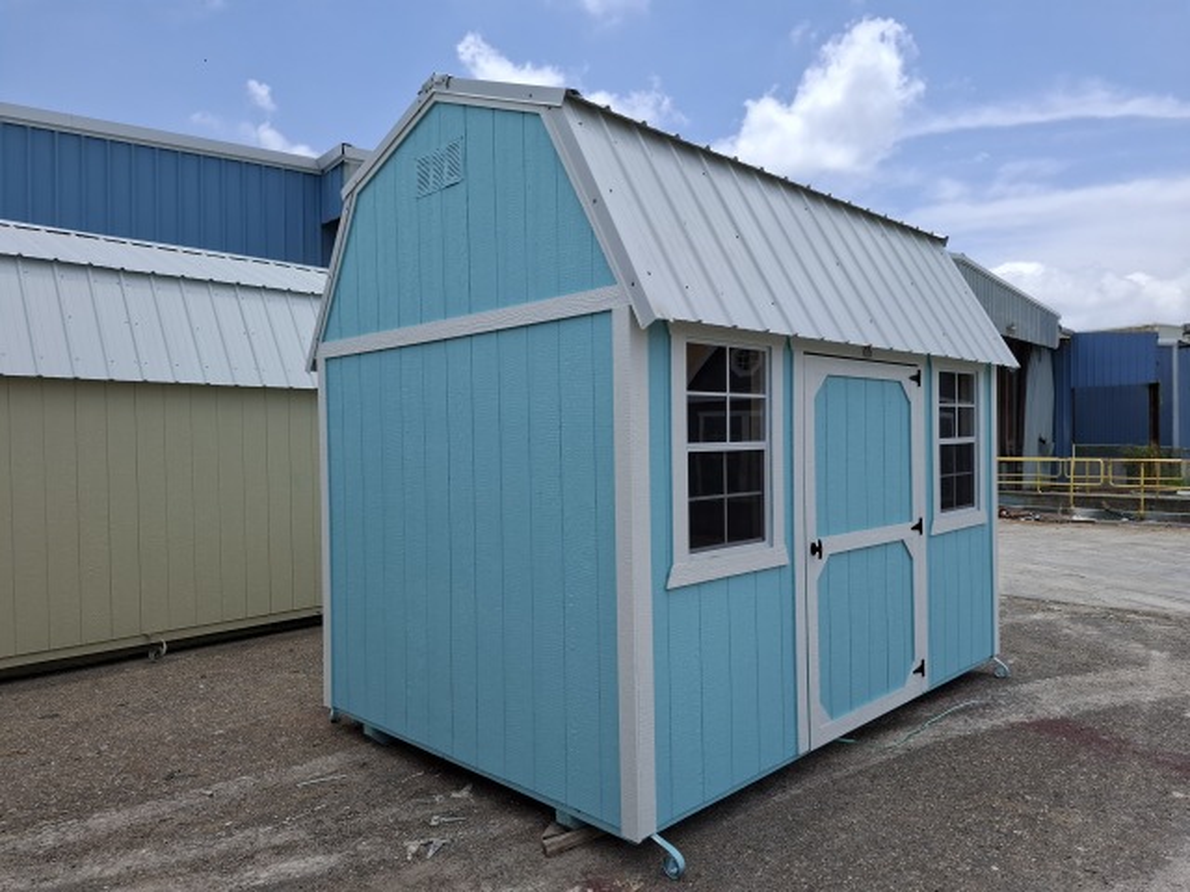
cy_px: 446
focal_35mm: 23
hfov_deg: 73.9
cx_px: 595
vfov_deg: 58.9
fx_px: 791
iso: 50
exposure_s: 1/2203
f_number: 1.8
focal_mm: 5.54
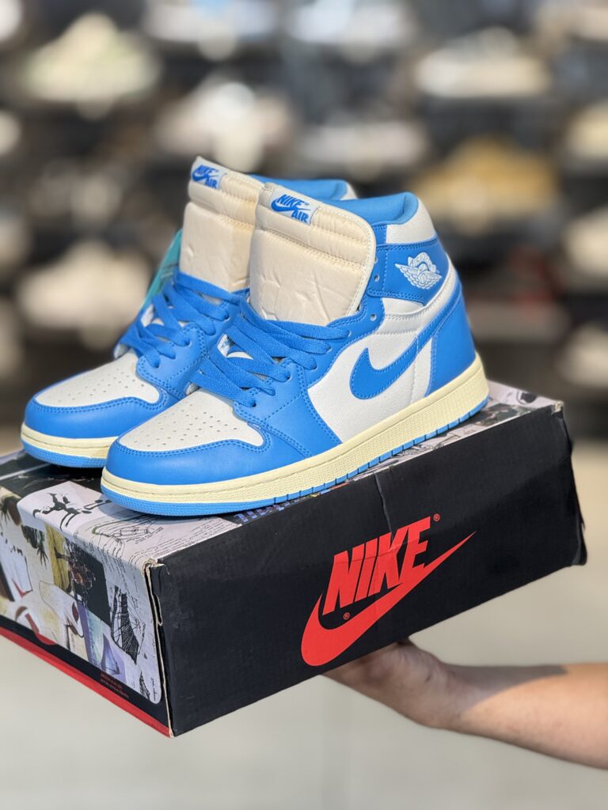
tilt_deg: -8.6
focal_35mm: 120
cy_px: 405
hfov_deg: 12.3
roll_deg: -0.4
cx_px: 304
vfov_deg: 16.4
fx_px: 2810
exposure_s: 1/100
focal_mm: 15.66
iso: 160
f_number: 2.8
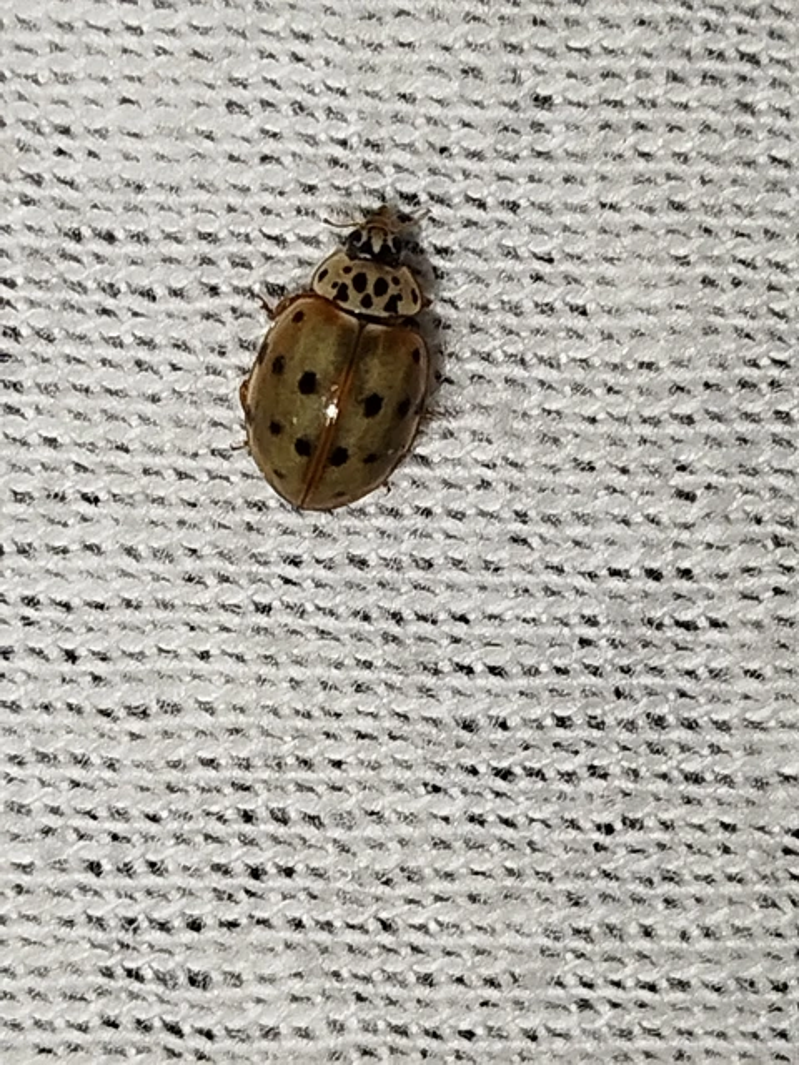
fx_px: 3755
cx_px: 400
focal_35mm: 122
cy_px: 532
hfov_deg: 12.1
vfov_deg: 16.1
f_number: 1.7
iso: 80
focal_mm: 5.31
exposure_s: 1/50
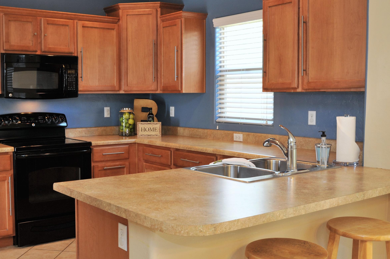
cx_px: 143
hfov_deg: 43.2
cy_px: 125
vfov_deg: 29.8
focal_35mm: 45
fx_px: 487
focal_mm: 35
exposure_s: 1/30
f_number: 9
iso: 1000
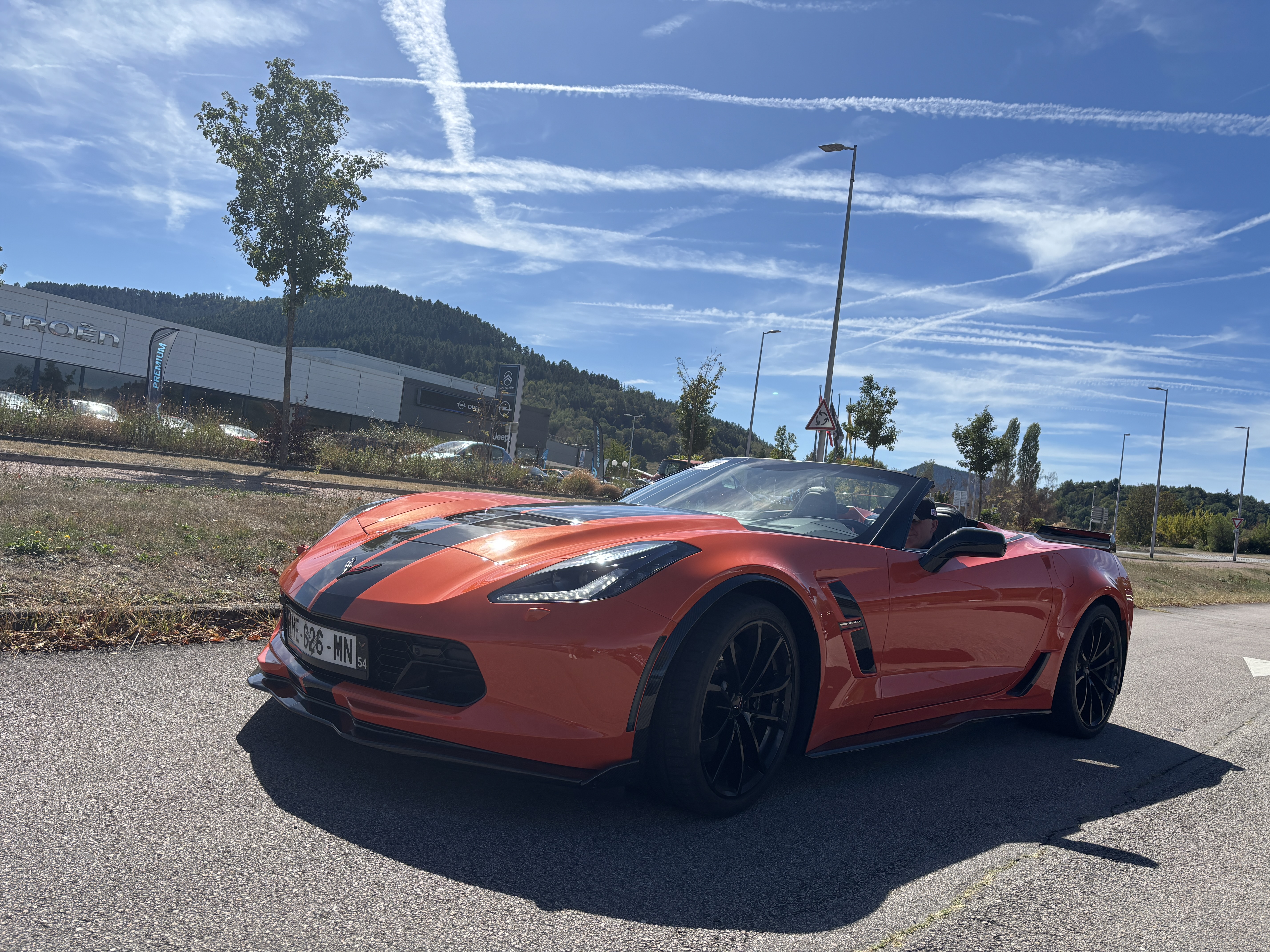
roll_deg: -6.1
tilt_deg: +1.7
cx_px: 635
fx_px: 954
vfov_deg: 53.1
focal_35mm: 26
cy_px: 476
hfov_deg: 67.3
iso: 50
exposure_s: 1/4630
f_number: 1.6
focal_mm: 5.96
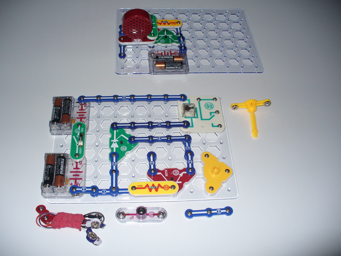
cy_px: 128
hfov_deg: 50.1
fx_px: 364
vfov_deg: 38.7
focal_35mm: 37
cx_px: 170
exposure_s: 1/30
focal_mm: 6.1
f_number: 2.8
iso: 100
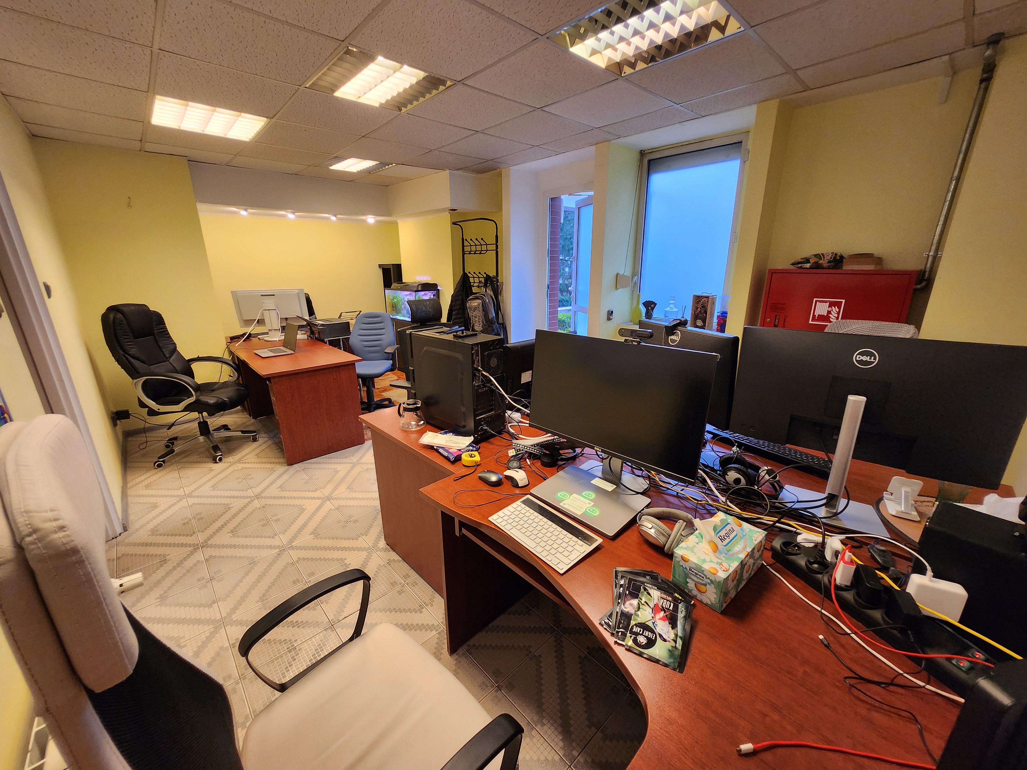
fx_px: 386
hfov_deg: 106.2
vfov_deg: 89.9
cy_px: 385
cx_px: 514
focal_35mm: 13
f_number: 2.2
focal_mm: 1.74
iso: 200
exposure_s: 1/50
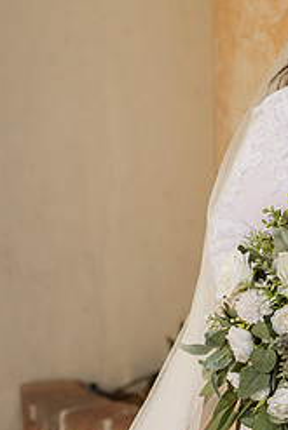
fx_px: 2061
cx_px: 462
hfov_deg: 7.8
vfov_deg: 11.9
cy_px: 374
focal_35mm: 172
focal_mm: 50
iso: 100
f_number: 1.6
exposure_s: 1/1000
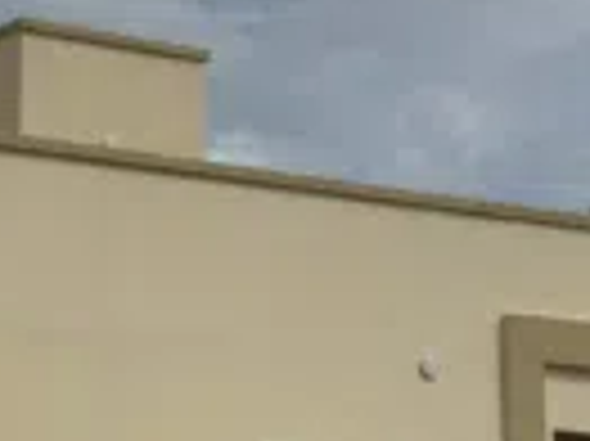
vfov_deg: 12.6
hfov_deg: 16.5
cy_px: 238
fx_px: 1992
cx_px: 18
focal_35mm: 117
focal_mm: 6.76
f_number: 1.78
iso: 80
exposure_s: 1/9009
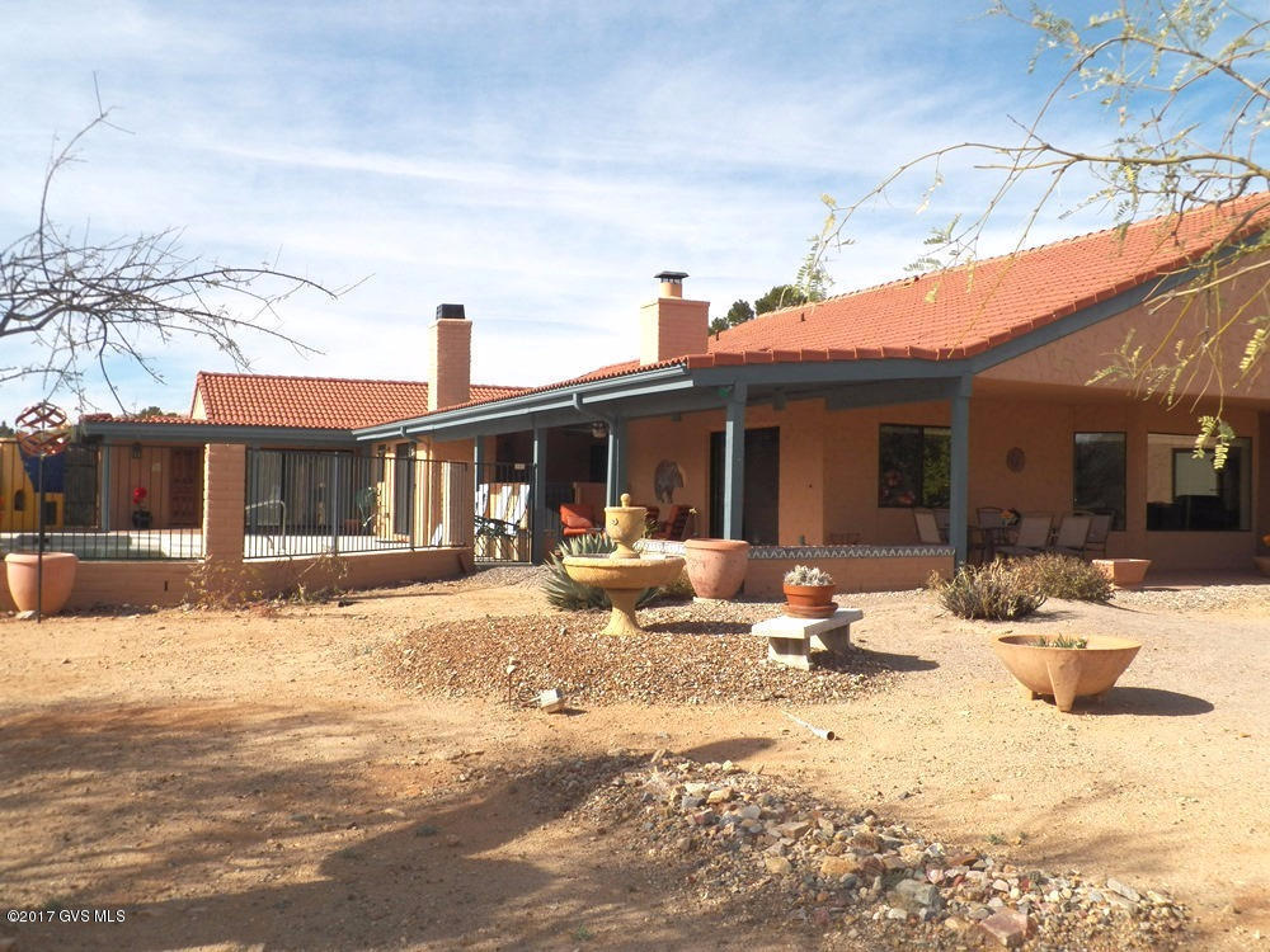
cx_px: 635
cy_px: 476
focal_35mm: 35
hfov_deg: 52.6
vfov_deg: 40.7
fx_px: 1284
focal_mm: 6.3
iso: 125
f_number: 4
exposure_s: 1/1250
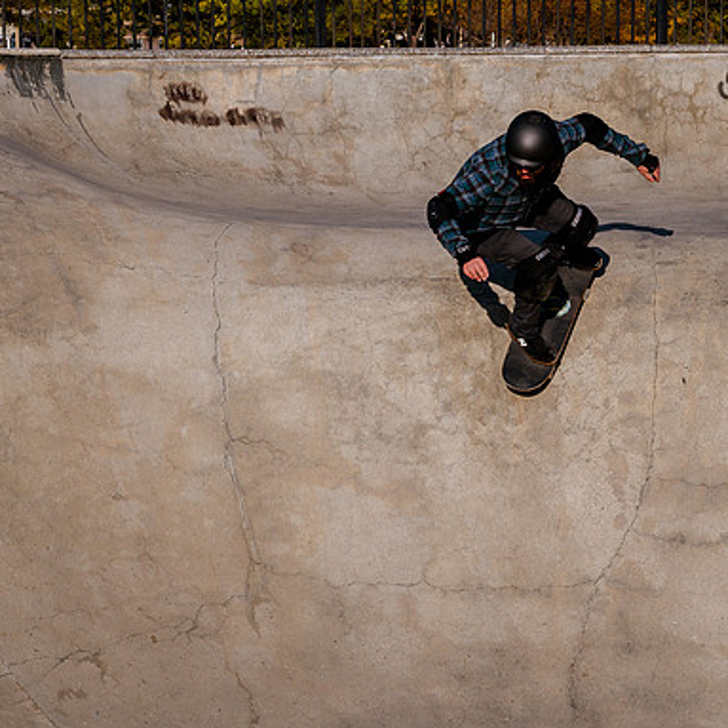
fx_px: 2498
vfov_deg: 16.6
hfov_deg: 16.6
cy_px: 282
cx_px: 381
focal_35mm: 105
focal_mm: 66
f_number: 14
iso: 320
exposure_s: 1/500
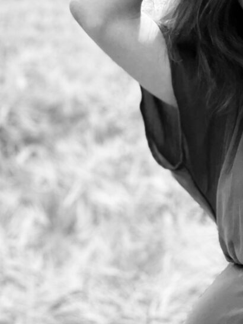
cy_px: 158
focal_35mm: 146
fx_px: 1367
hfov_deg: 10.1
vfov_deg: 13.5
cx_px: 199
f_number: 2
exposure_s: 1/1089
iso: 32
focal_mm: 6
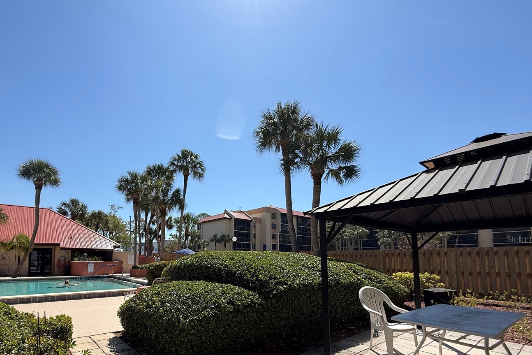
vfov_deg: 65.5
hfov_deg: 89.0
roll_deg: -0.6
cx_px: 217
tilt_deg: +4.3
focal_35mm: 18
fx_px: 266
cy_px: 239
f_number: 2.2
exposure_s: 1/2320
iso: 50
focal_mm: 2.22
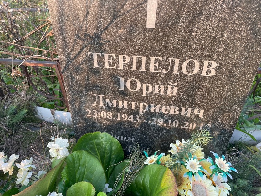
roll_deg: +2.8
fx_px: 196
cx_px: 130
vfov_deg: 53.1
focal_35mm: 26
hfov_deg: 67.3
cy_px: 98
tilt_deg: -32.8
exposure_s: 1/121
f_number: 1.6
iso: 32
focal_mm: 4.2
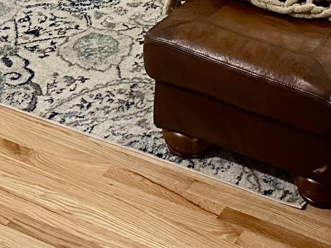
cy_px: -196
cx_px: 204
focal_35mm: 102
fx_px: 975
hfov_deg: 19.2
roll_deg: -2.1
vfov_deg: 13.1
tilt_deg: -14.7
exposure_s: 1/60
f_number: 1.78
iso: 500
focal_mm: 6.86
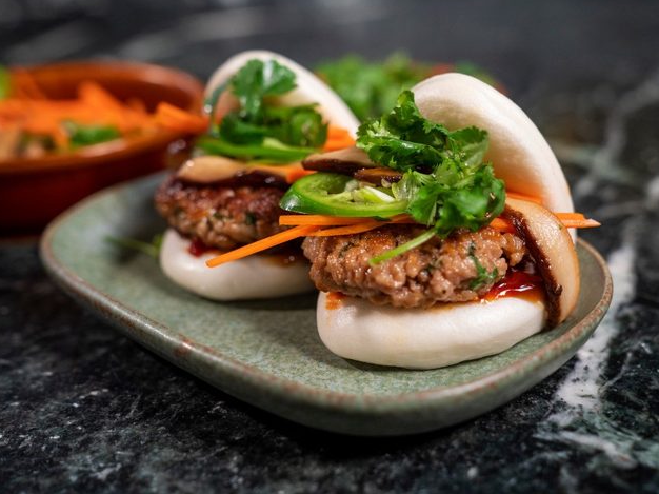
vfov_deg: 28.0
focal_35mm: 52
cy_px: 242
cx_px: 356
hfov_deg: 36.8
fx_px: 990
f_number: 4
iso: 1600
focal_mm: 47
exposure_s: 1/160
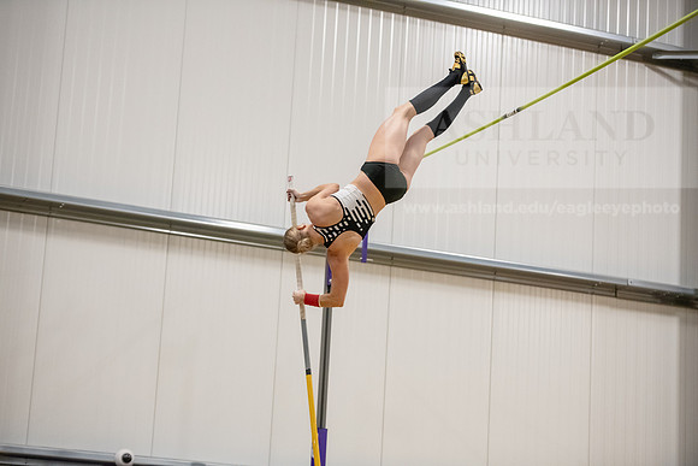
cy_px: 233
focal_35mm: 92
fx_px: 1784
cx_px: 349
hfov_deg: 22.1
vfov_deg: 14.9
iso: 6400
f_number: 2.8
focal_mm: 92
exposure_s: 1/800
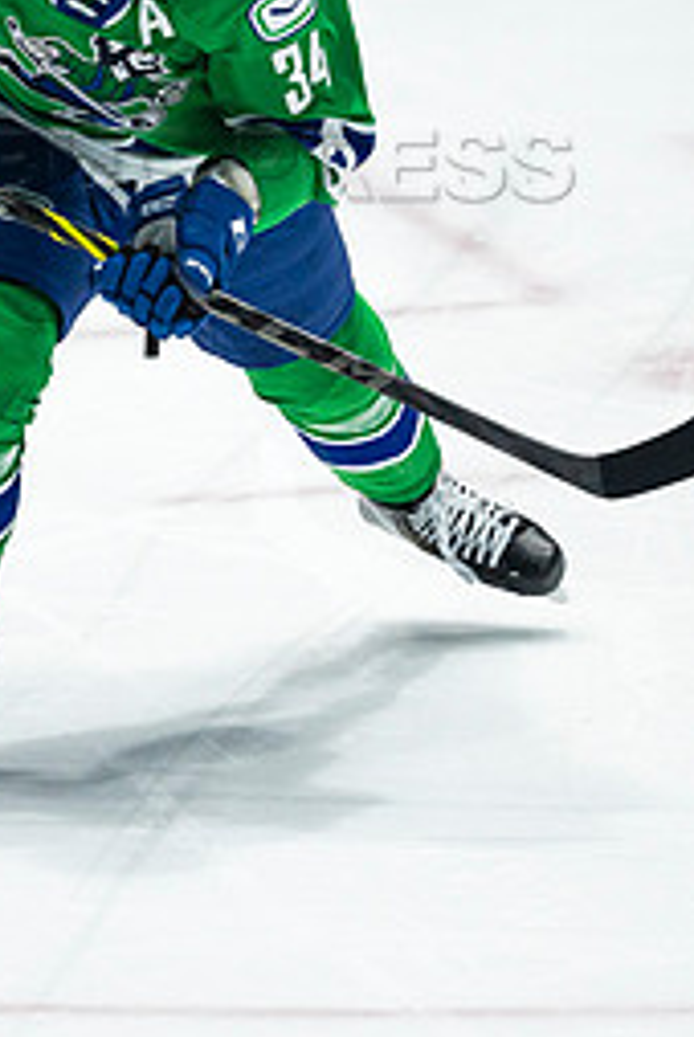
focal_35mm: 1735
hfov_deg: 0.8
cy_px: 156
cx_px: 181
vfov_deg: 1.2
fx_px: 50030
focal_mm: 600
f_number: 4
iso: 1600
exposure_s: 1/1000
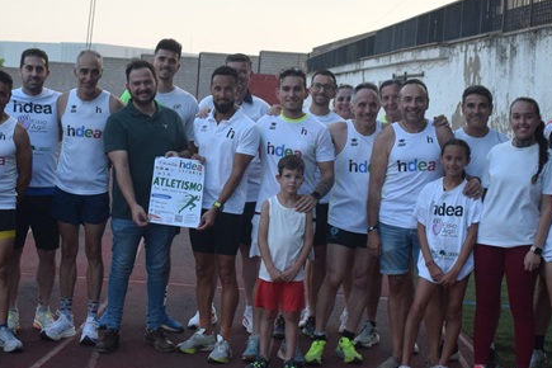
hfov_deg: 26.5
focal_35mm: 76
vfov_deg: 17.9
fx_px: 1167
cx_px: 194
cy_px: 154
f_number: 3.8
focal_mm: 23
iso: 900
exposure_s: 1/500
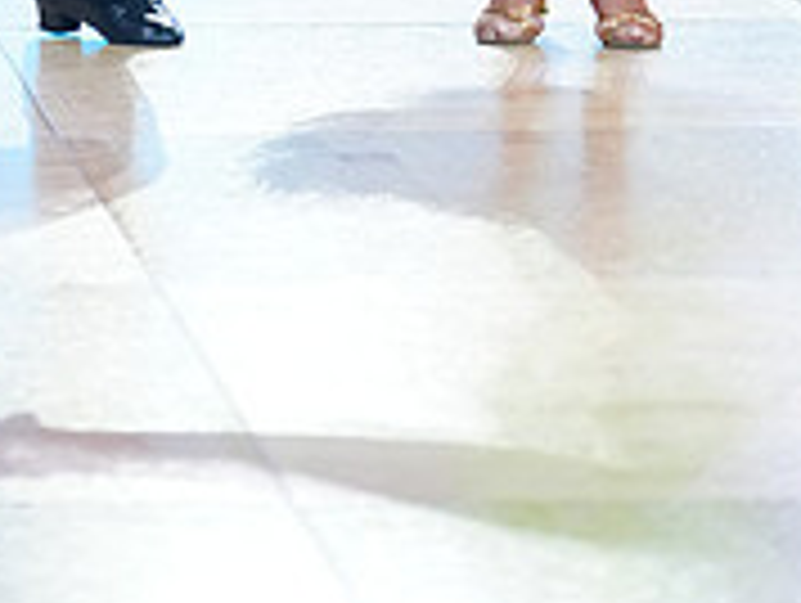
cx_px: 119
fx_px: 6163
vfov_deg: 5.5
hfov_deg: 7.4
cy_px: -544
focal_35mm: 266
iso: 2000
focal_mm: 85
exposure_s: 1/400
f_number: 2.8
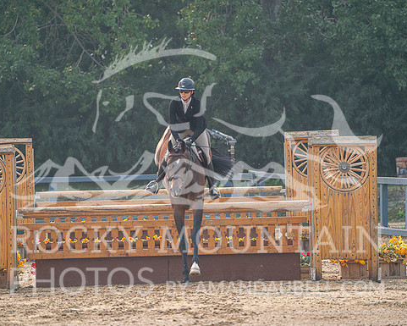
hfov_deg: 4.3
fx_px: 5458
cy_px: 163
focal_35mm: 453
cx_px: 201
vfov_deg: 3.4
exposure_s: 1/640
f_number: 5.6
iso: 500
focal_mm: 400
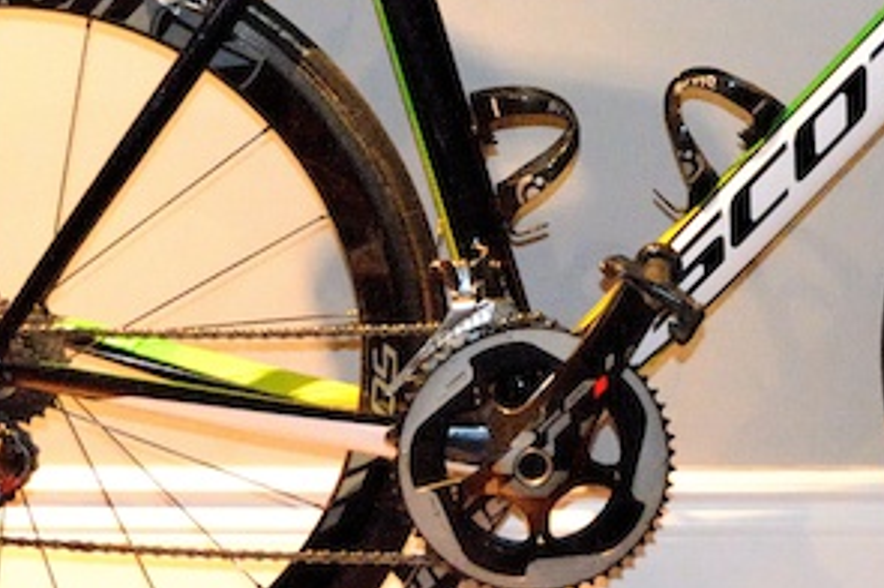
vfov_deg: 11.9
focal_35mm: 114
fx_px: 2796
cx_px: 680
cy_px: 82
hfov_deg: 17.8
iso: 6400
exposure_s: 1/180
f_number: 4.2
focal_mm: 28
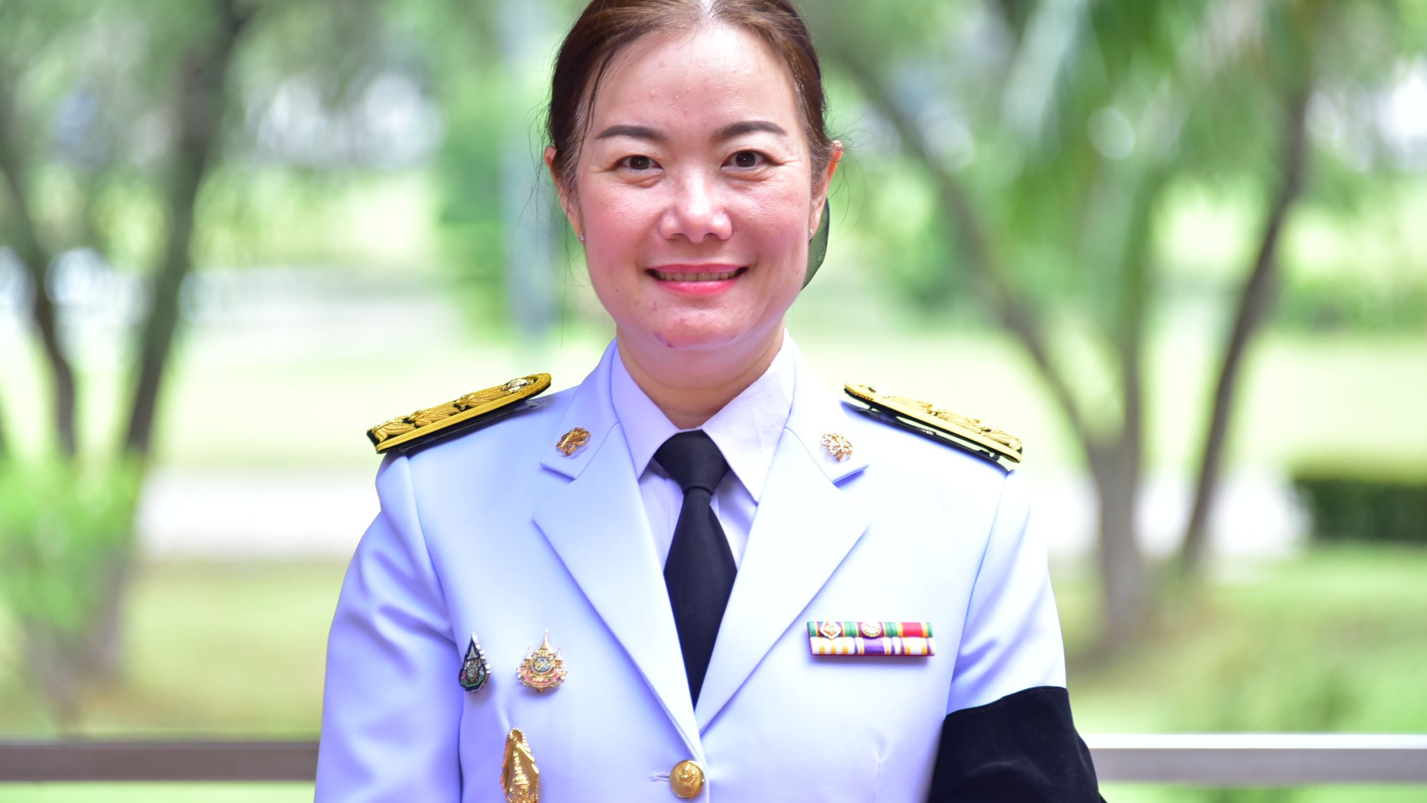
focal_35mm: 263
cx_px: 715
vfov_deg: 4.6
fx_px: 9952
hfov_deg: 8.2
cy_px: 376
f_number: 5.6
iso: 1000
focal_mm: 250
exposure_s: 1/200
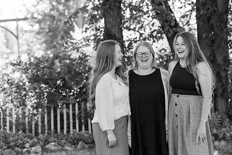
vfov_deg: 13.0
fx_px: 677
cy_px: 78
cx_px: 116
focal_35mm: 105
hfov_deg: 19.5
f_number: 4
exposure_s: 1/200
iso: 250
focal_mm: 105
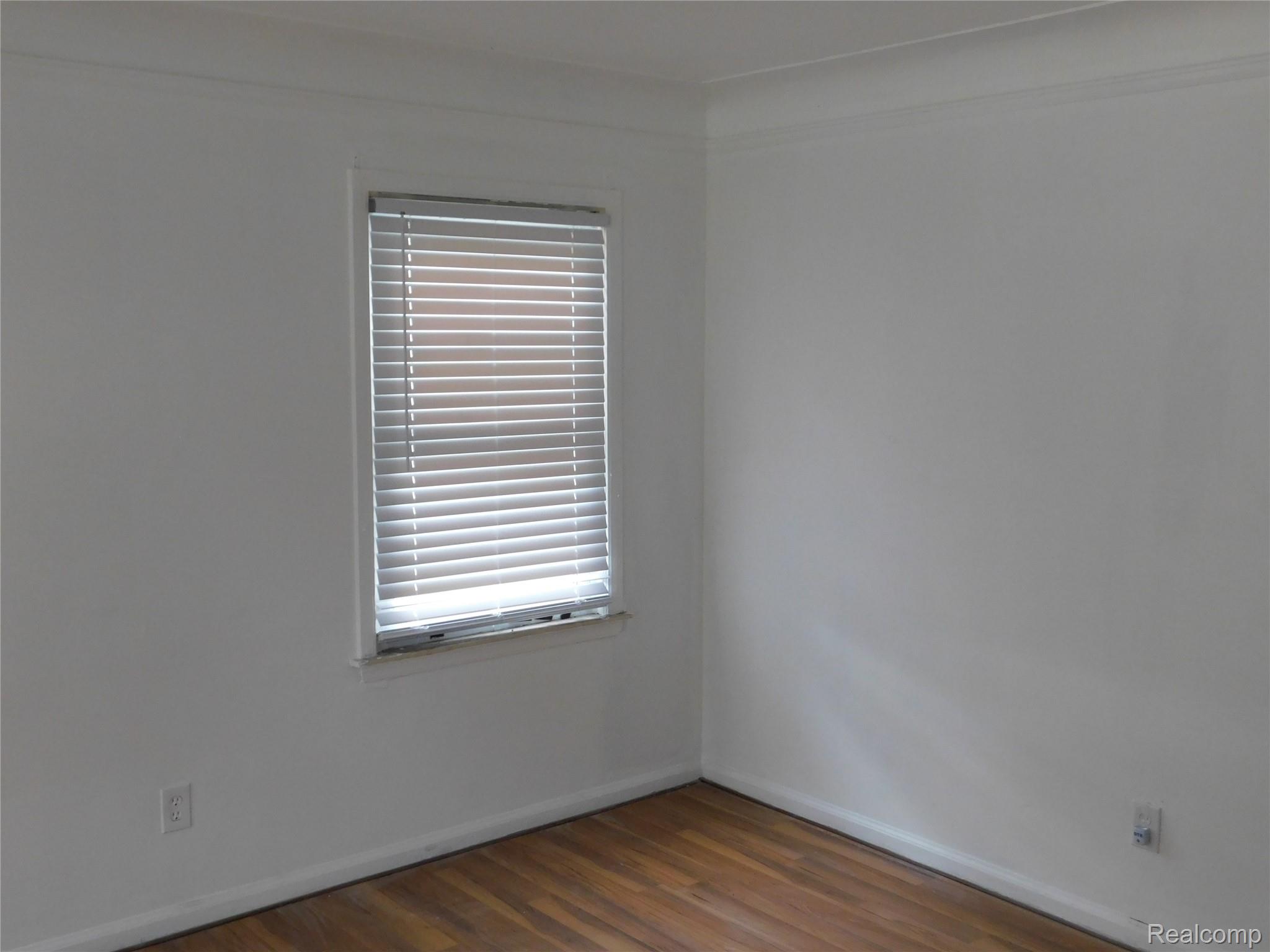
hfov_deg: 51.4
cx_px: 635
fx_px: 1321
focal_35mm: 36
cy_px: 476
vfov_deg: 39.7
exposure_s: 1/30
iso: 280
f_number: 3.5
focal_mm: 6.3
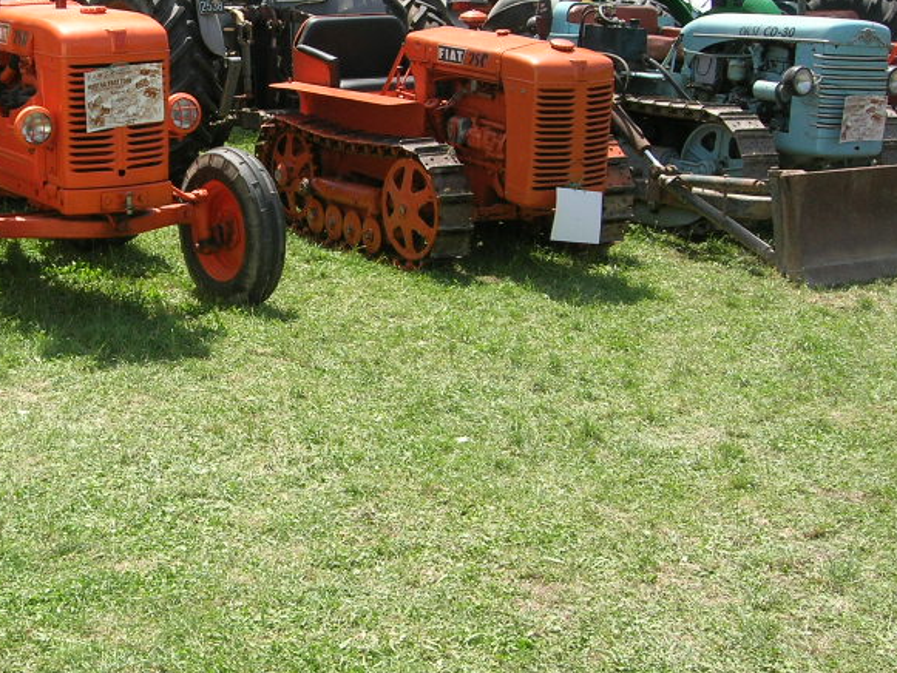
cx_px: 224
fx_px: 1737
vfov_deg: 21.9
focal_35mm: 67
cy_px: 241
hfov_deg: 28.5
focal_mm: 7.8
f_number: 4.8
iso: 64
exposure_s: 1/312
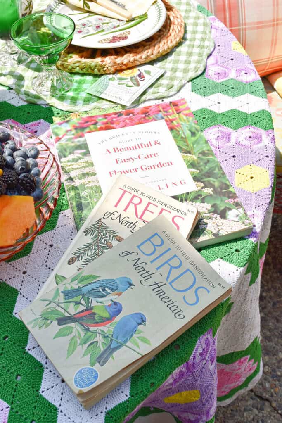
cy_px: 212
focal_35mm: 44
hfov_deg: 30.9
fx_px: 511
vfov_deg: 45.0
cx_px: 141
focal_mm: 29
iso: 200
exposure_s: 1/500
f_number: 11
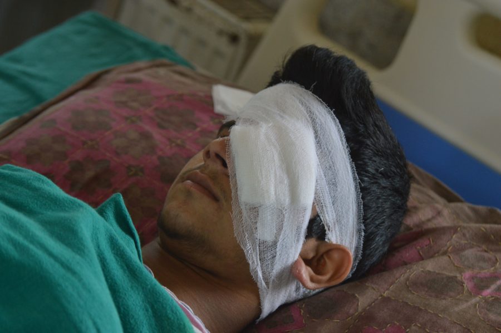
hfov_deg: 16.1
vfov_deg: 10.7
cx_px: 250
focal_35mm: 128
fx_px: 1772
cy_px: 166
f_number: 5
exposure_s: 1/80
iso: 800
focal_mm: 85
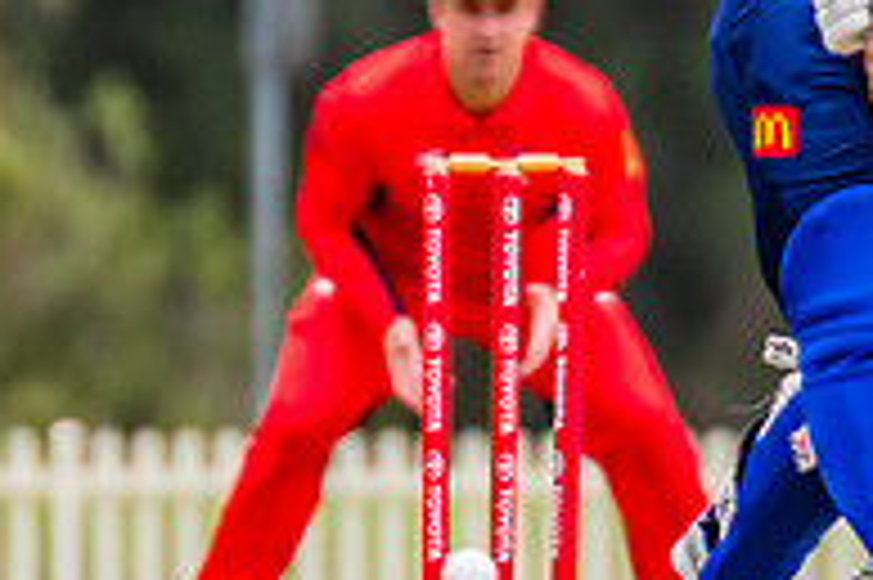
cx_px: 824
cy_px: 67
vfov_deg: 0.5
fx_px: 63795
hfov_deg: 0.8
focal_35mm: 2633
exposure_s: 1/1600
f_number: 5.6
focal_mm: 600
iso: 800
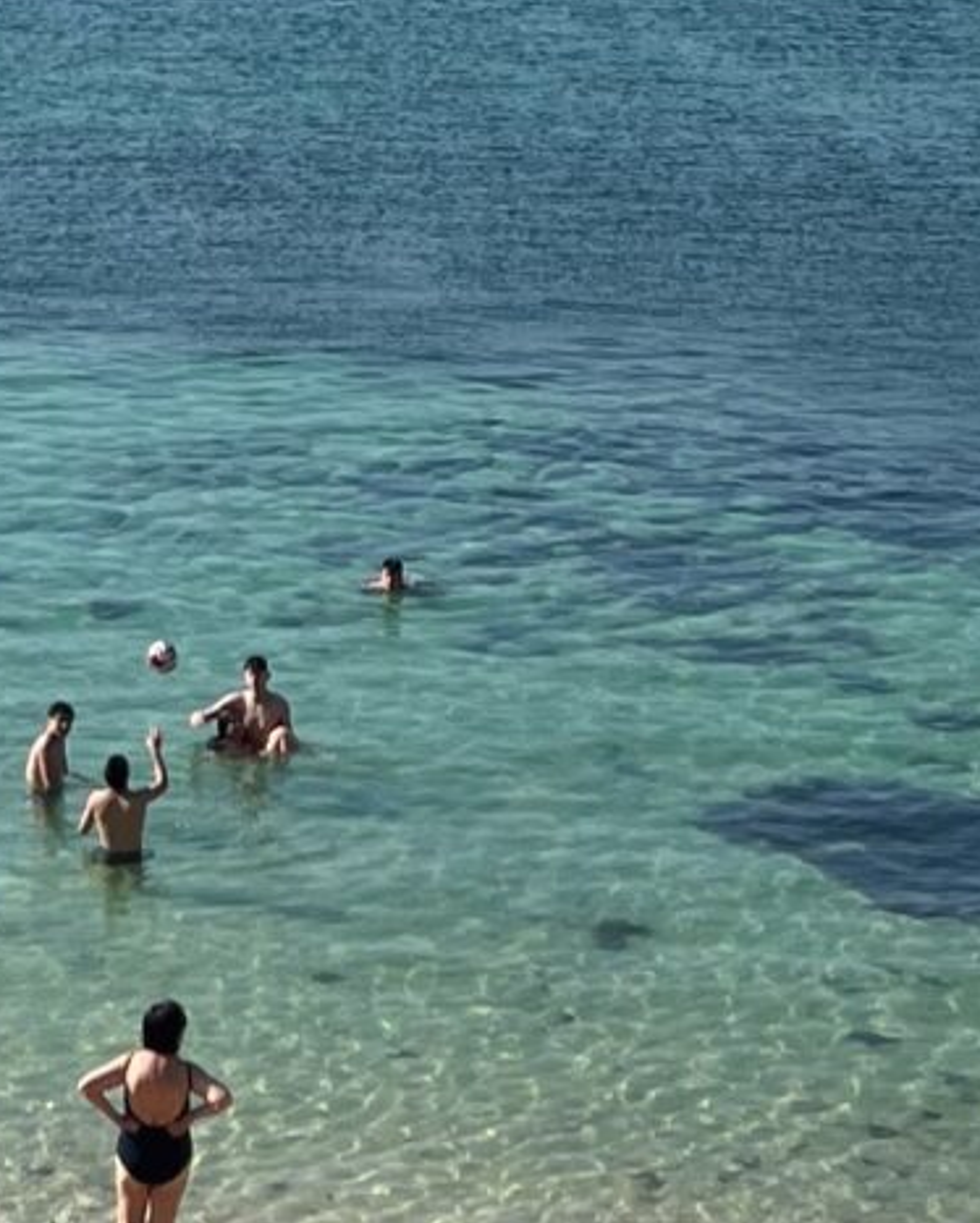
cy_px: -995
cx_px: 215
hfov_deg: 11.1
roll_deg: -0.4
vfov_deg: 12.6
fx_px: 5036
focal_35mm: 139
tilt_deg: +6.6
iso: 50
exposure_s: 1/3968
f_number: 1.5
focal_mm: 5.7
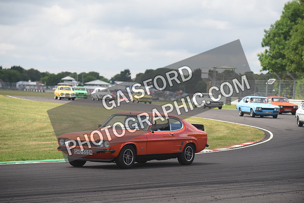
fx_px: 1309
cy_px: 102
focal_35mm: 155
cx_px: 152
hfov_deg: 13.2
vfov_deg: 8.9
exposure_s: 1/640
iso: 450
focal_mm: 155
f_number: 5.6
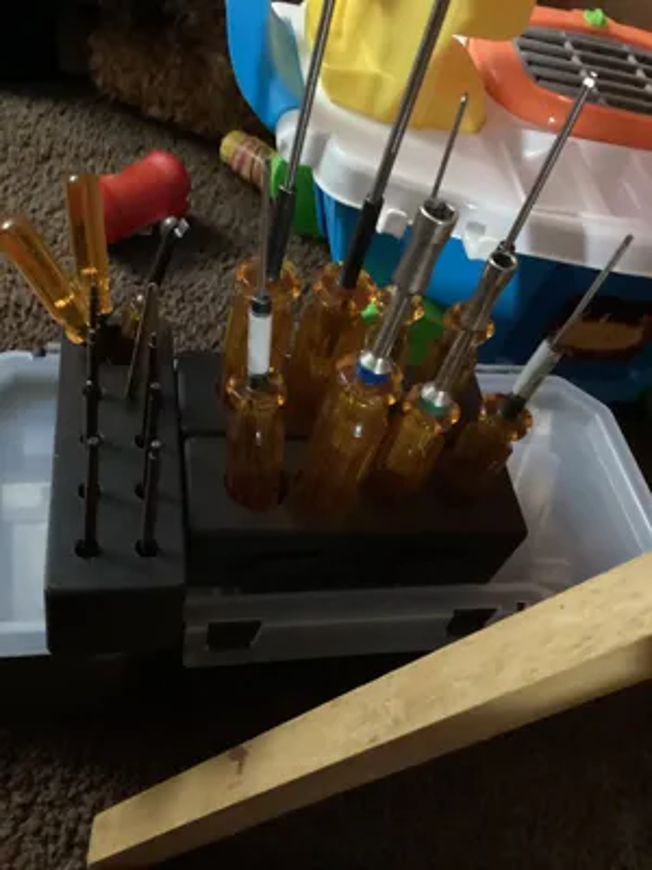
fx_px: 779
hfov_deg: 45.4
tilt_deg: -47.5
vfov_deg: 58.4
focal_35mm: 31
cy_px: 435
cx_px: 326
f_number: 2.4
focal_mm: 3.3
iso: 800
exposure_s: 1/15
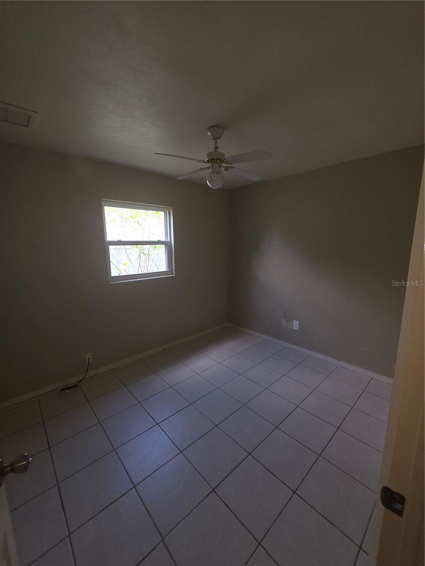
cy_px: 283
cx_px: 212
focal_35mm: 13
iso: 25
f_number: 1.9
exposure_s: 1/60
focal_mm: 2.2
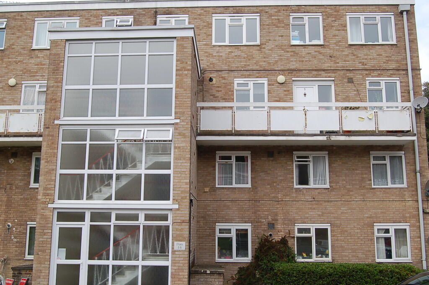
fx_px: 464
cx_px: 214
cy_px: 142
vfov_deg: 34.2
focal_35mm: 39
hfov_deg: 49.6
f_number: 8
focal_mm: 26
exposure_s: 1/250
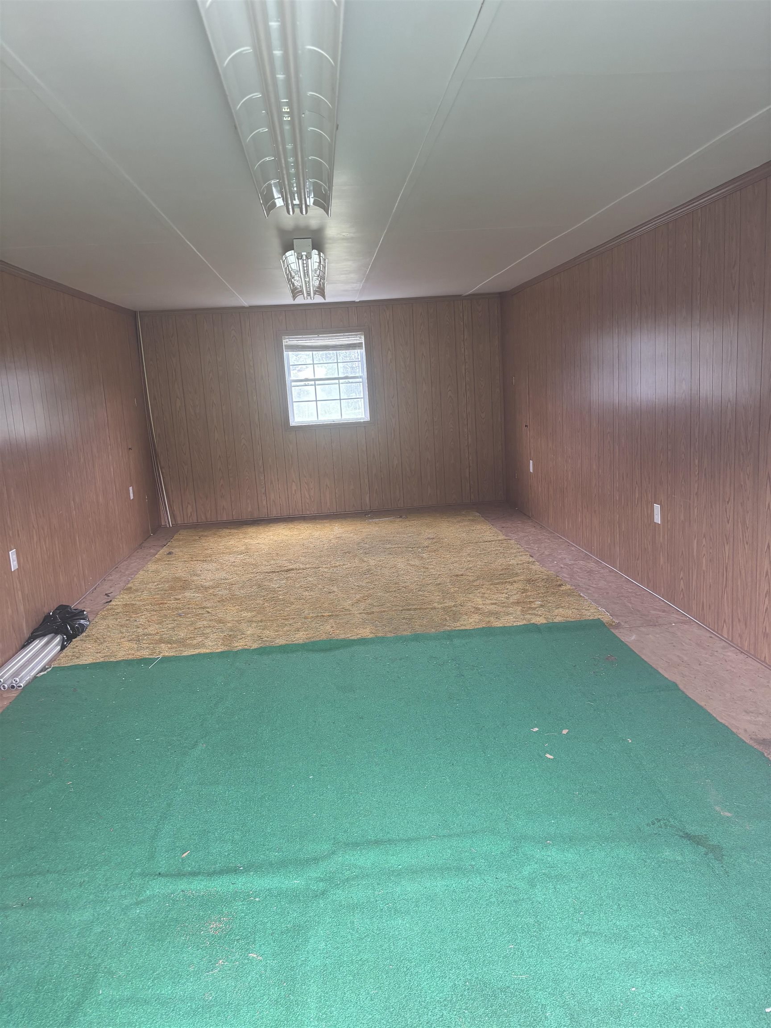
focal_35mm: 26
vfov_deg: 67.3
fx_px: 772
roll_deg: +2.9
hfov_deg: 53.1
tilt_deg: -8.6
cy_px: 514
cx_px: 386
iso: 125
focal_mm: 5.96
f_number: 1.6
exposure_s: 1/115
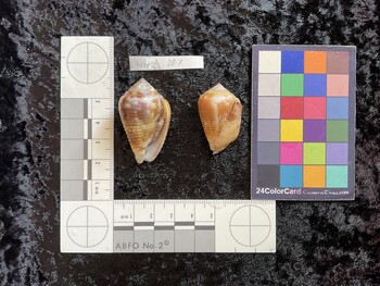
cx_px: 190
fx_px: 319
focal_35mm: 29
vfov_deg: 48.3
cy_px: 143
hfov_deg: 61.6
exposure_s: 1/120
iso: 64
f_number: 1.8
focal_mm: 3
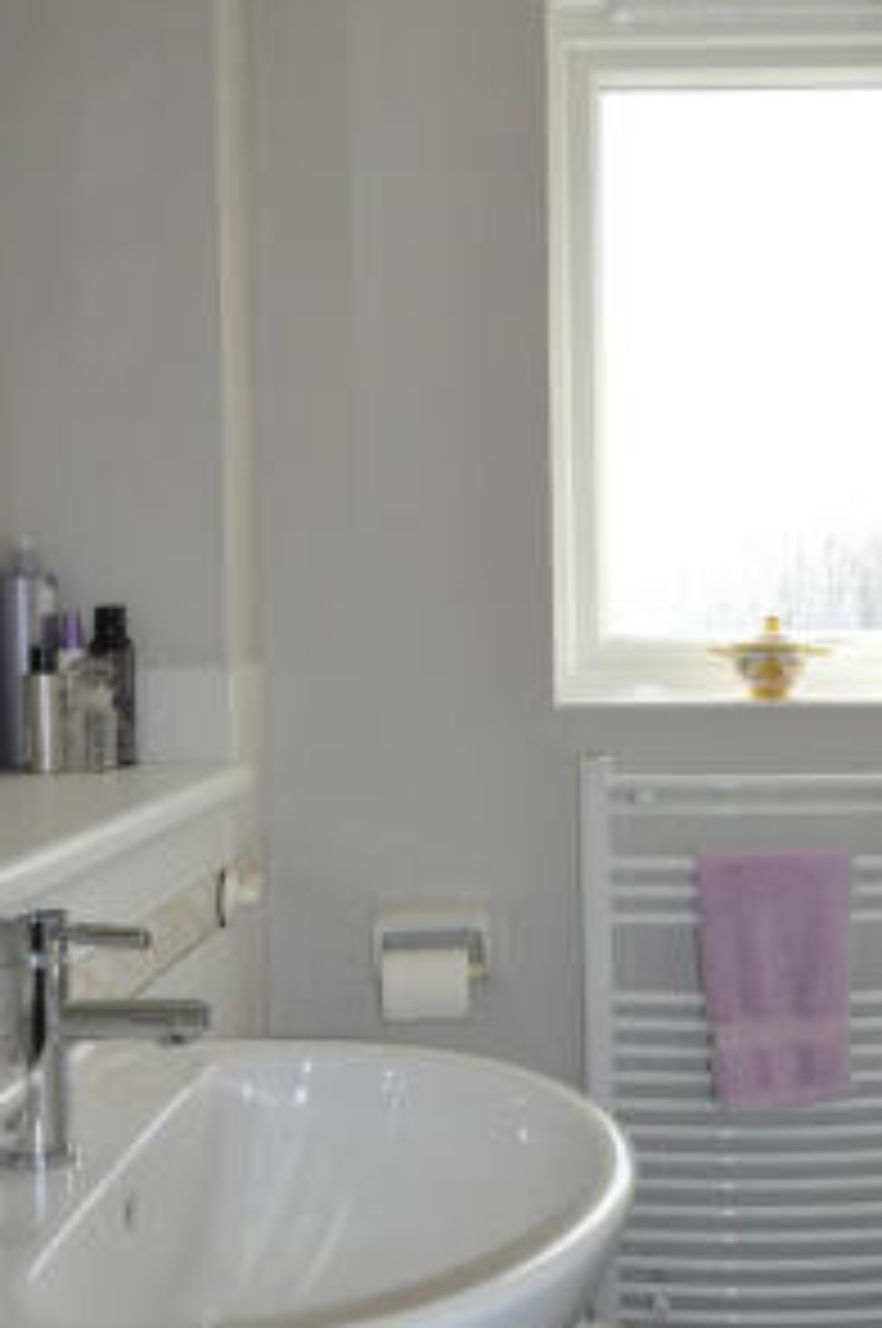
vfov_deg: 48.1
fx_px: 1473
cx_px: 603
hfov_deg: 33.0
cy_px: 831
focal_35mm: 40
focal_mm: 18
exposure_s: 1/200
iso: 1250
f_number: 11
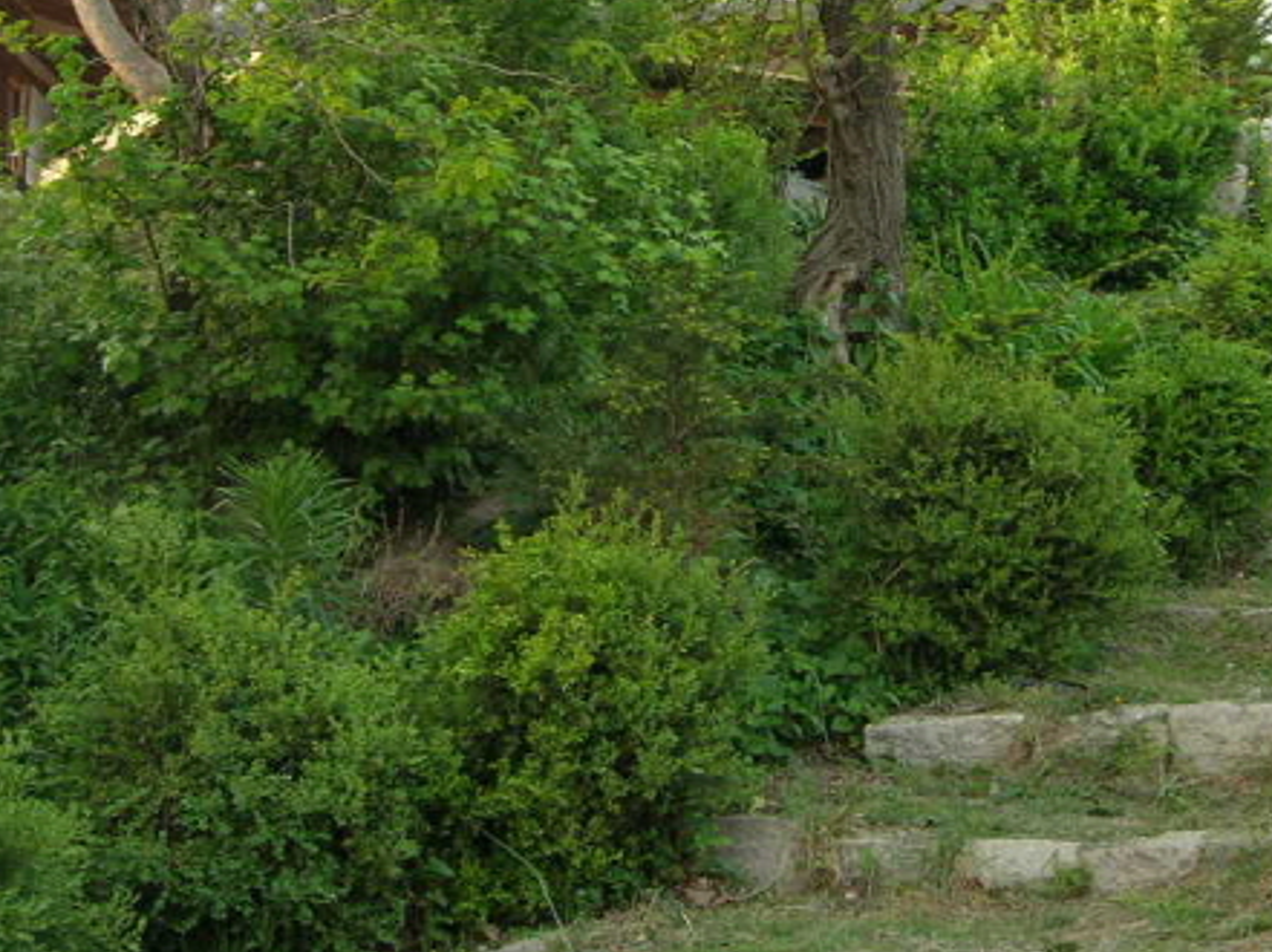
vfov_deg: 20.9
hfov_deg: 28.2
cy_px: 127
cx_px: 684
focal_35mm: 69
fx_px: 2533
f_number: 2.8
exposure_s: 1/94.5
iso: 64
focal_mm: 7.8
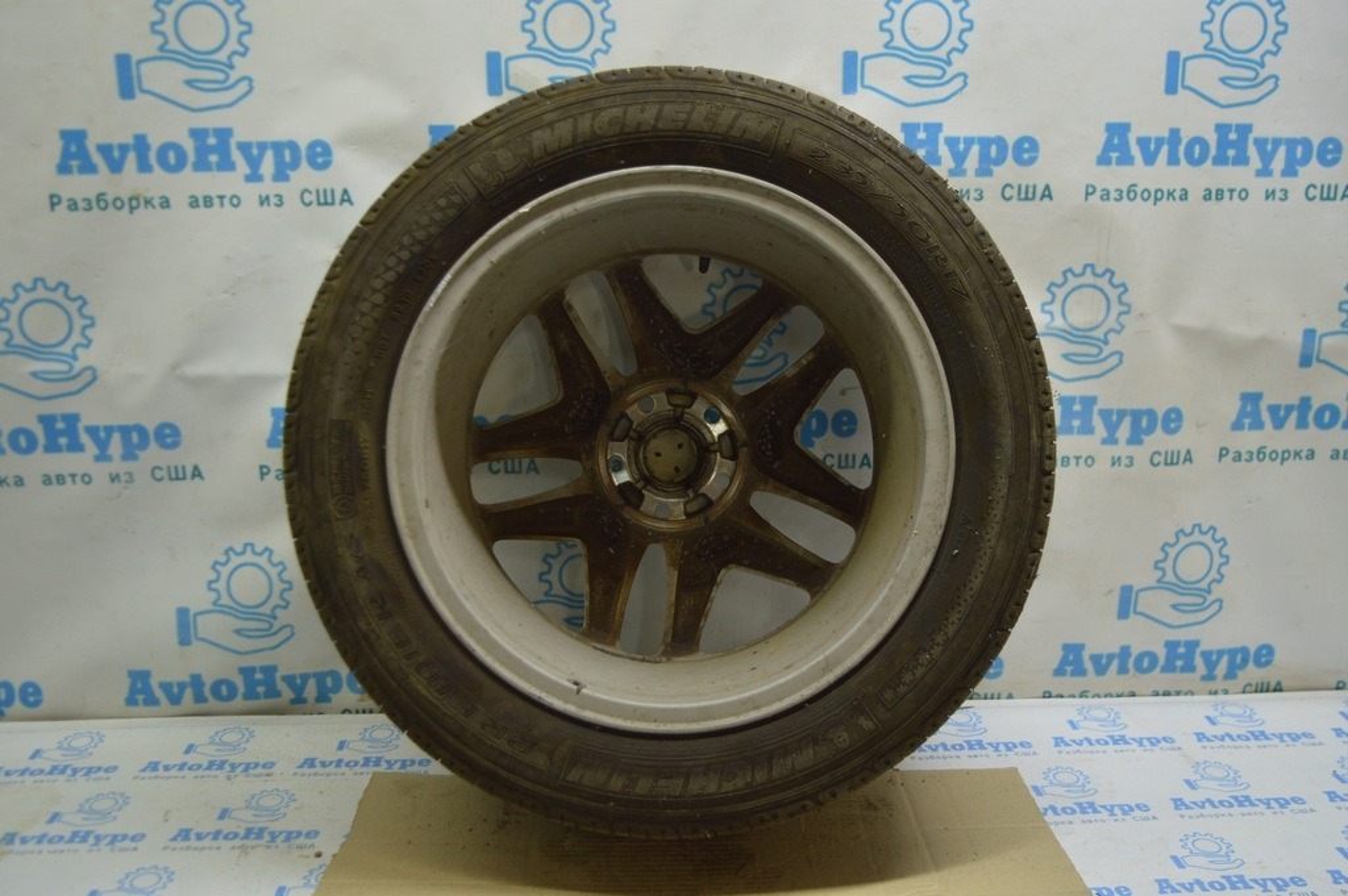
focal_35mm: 33
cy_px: 448
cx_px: 674
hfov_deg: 57.3
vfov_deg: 39.9
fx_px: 1235
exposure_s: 1/60
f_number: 3.8
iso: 400
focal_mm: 22
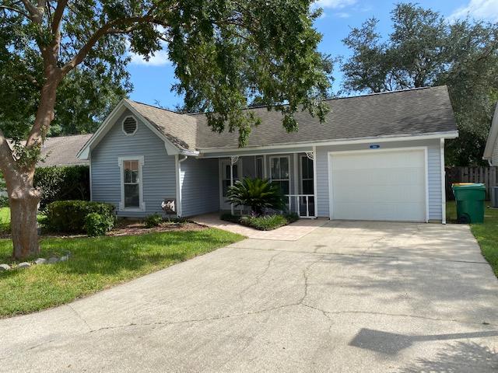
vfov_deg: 53.1
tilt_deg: -2.9
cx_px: 249
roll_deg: +1.5
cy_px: 186
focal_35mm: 26
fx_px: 374
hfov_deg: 67.3
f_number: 1.8
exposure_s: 1/2410
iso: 32
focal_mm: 4.25
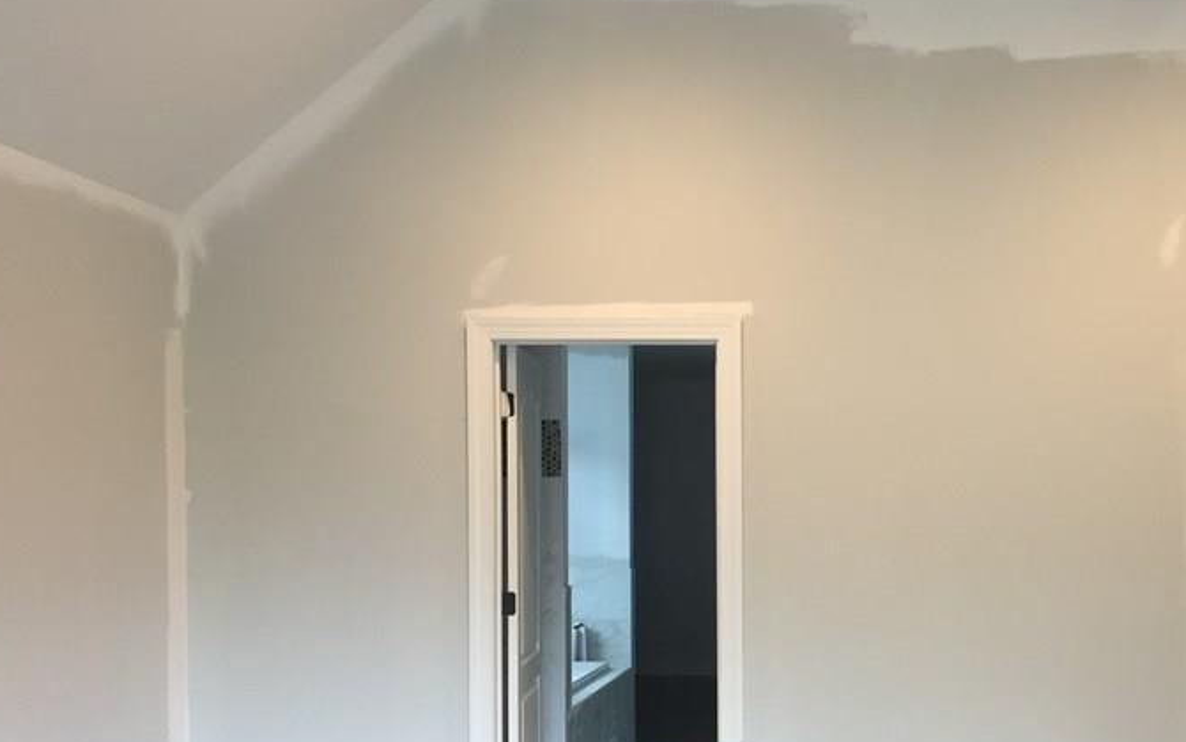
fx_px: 1519
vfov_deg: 27.2
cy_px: 526
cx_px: 882
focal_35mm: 47
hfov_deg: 41.5
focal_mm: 4.15
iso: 80
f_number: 2.2
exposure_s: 1/30
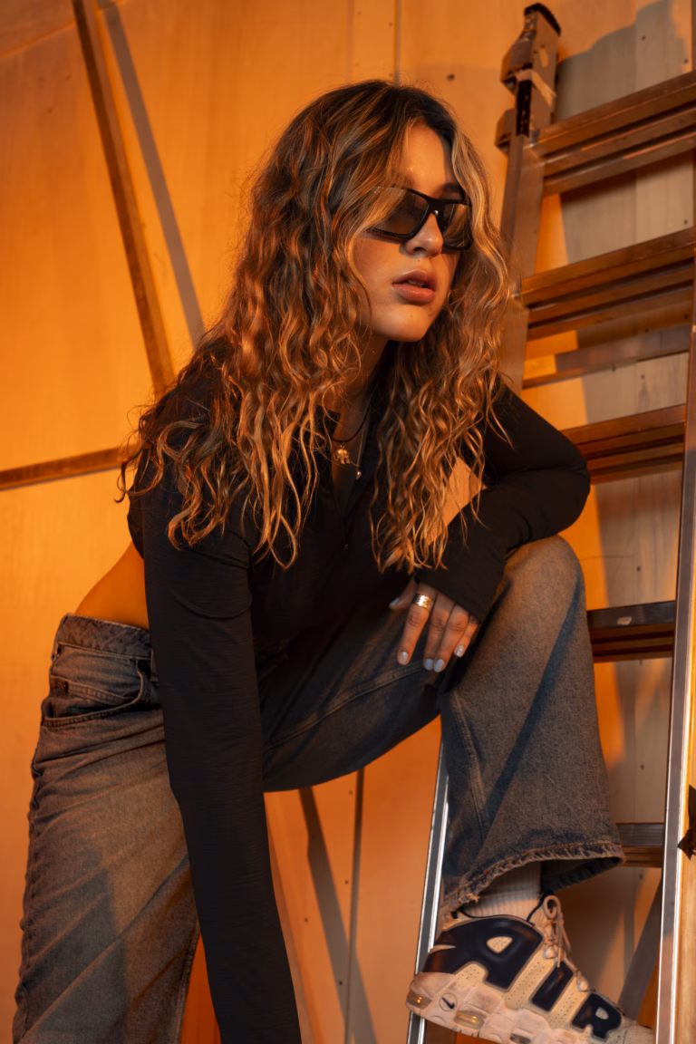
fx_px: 1334
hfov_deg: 29.2
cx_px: 348
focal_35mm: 46
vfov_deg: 42.7
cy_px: 522
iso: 100
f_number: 7.1
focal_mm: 46
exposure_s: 1/200
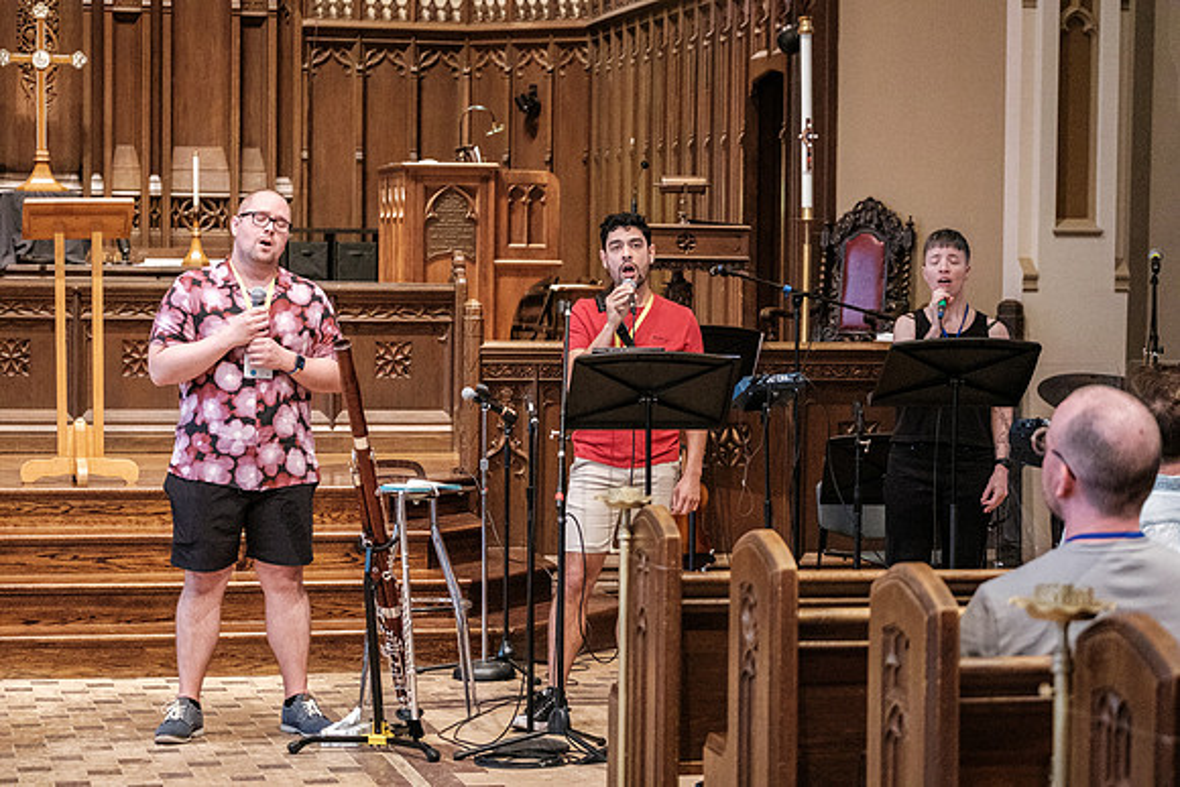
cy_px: 394
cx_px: 590
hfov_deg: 25.1
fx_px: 2655
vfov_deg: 16.9
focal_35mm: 81
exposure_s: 1/150
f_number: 2.8
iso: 6400
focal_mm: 54.1
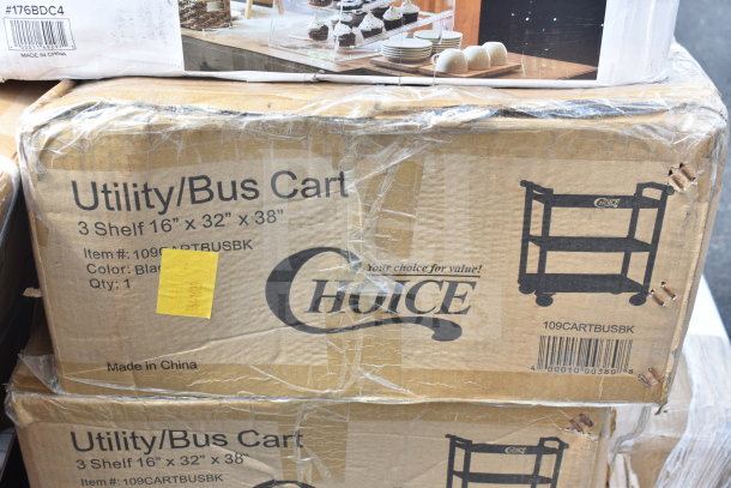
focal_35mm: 45
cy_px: 244
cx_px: 366
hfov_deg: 43.6
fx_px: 914
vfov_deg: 29.9
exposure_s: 1/125
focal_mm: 30
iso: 200
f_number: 5.6
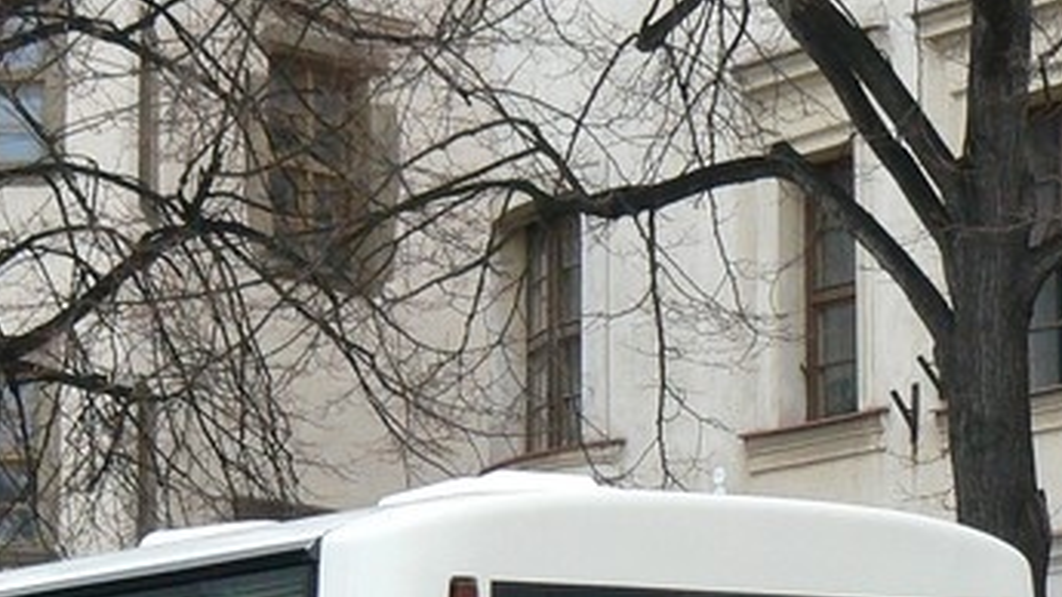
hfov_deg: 13.2
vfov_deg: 7.4
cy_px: 777
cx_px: 179
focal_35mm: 162
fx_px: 4562
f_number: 3.2
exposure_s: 1/320
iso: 200
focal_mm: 9.5
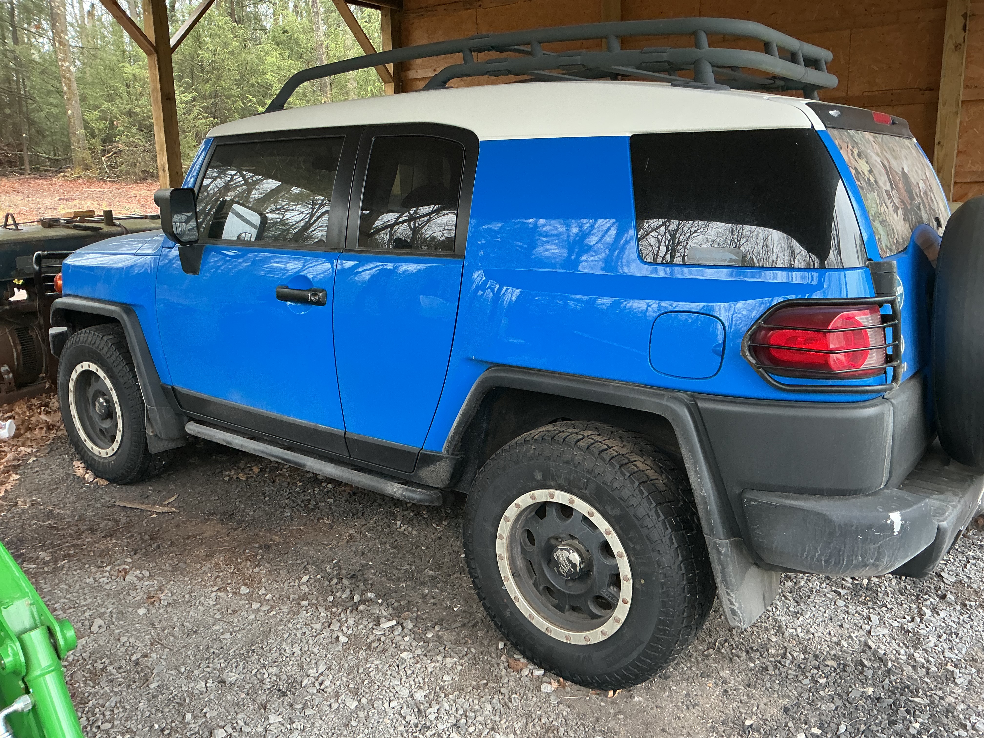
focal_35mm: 29
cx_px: 492
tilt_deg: -13.3
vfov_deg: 48.2
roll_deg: +0.4
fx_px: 824
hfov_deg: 61.7
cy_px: 369
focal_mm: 3
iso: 100
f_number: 1.8
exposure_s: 1/60
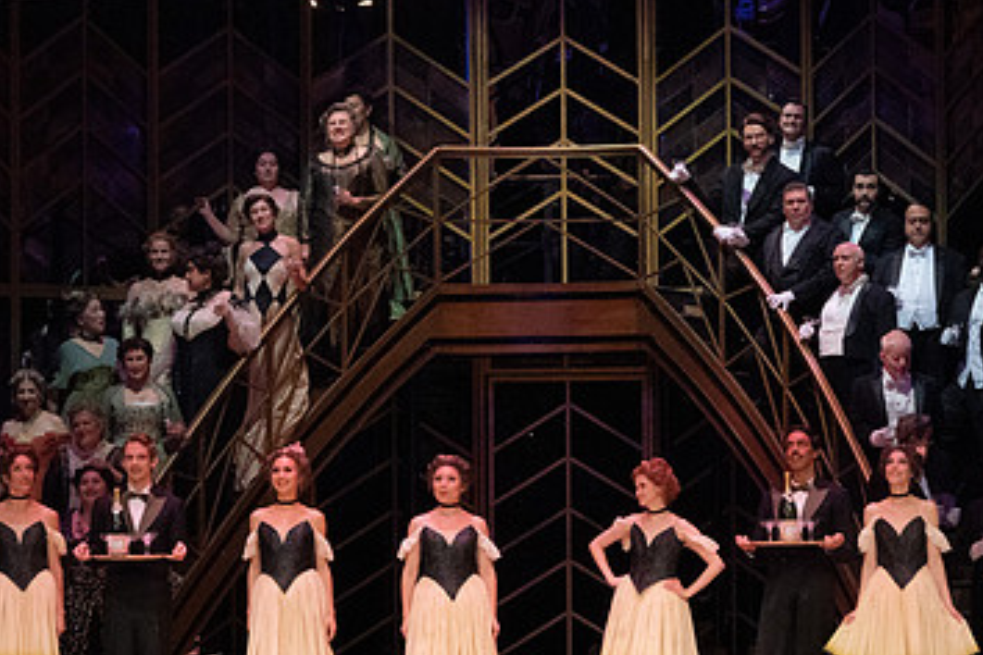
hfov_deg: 11.6
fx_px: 4833
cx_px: 483
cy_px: 282
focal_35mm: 177
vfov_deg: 7.8
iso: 12800
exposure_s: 1/400
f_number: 14
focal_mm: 108
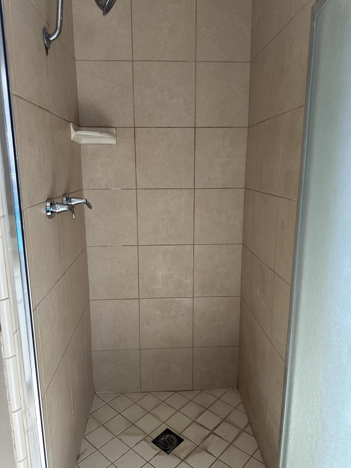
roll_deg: +0.1
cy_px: 234
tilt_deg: -10.8
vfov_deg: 71.6
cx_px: 176
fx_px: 324
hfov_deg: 56.8
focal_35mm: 24
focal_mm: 6.86
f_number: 1.78
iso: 250
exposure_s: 1/64
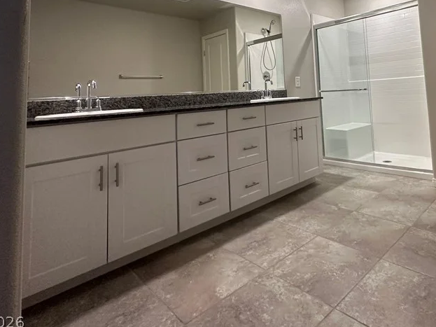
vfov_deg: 54.8
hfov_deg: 70.7
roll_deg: +2.9
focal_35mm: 23
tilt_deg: +6.0
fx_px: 290
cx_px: 307
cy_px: 65
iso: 250
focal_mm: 2.22
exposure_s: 1/120
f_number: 2.2
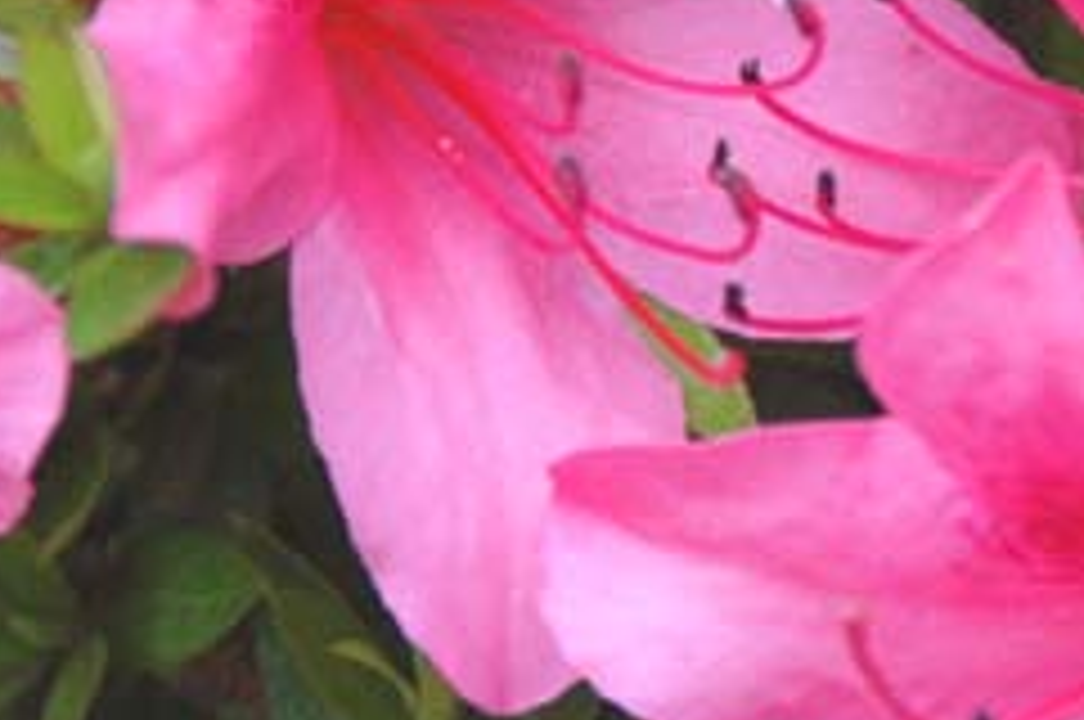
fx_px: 25470
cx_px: 900
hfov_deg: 2.4
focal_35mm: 847
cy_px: 166
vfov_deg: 1.6
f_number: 5.6
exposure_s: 1/200
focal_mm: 170
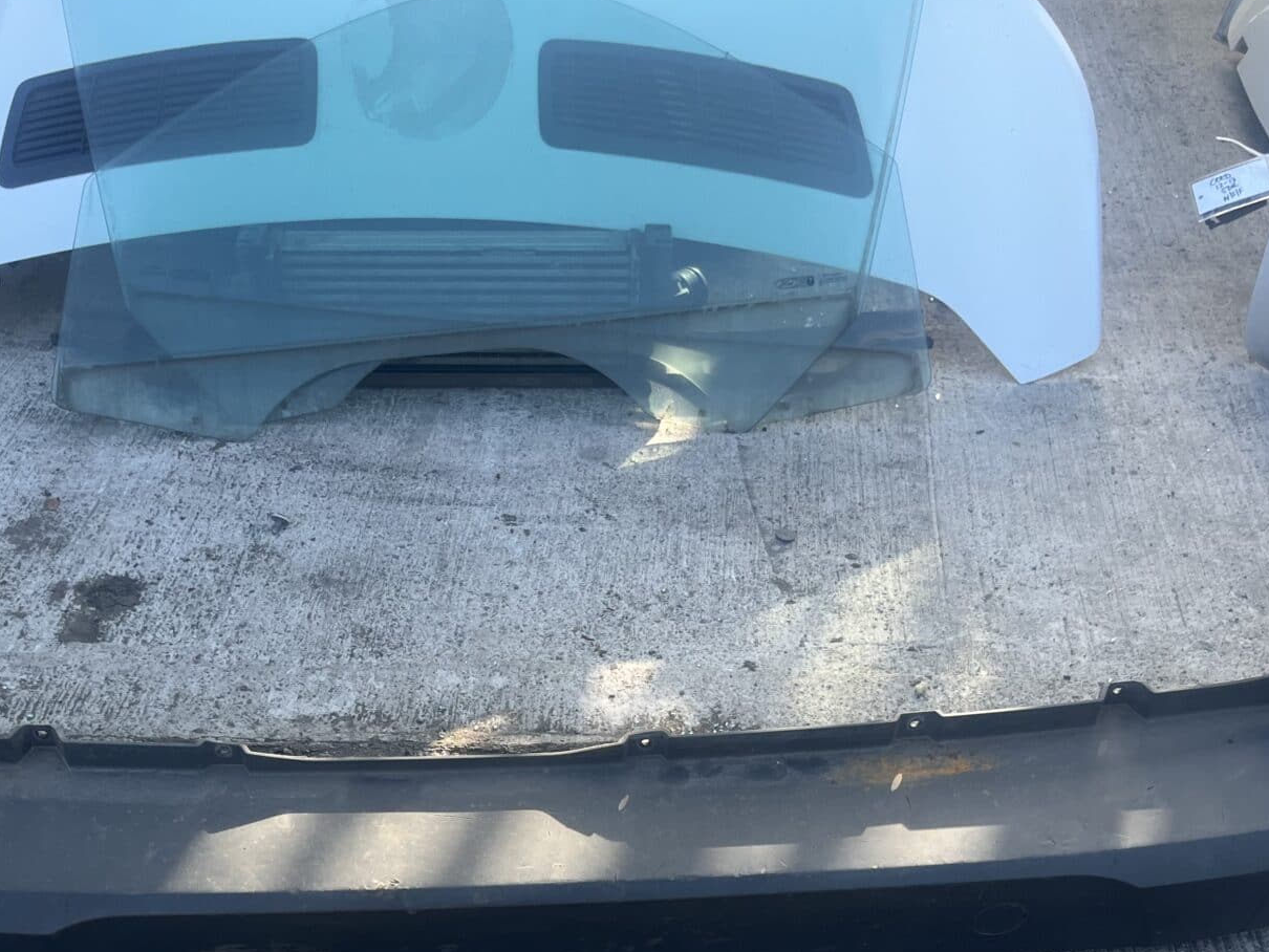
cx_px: 517
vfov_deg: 31.8
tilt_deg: -42.3
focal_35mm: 44
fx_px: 1613
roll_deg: +3.1
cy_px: 798
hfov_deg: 42.8
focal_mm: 5.1
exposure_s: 1/544
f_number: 1.6
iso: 50
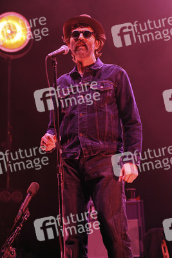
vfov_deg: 28.8
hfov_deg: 19.5
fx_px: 501
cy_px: 129
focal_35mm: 70
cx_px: 86
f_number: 3.5
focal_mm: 70
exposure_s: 1/250
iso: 1600
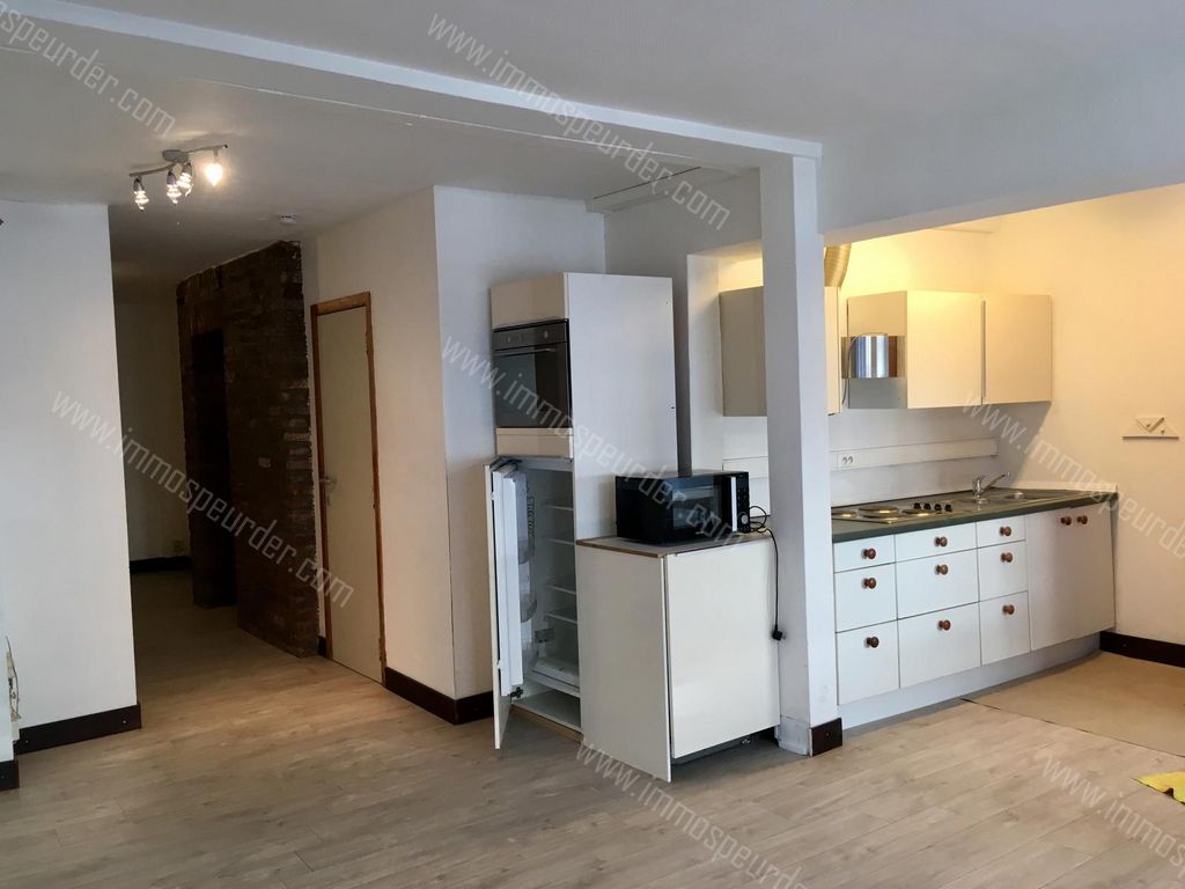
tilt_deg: -2.6
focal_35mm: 29
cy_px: 444
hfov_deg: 61.7
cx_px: 592
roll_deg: +2.0
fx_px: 993
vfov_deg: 48.2
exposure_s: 1/33
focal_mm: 4.15
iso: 32
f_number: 2.2
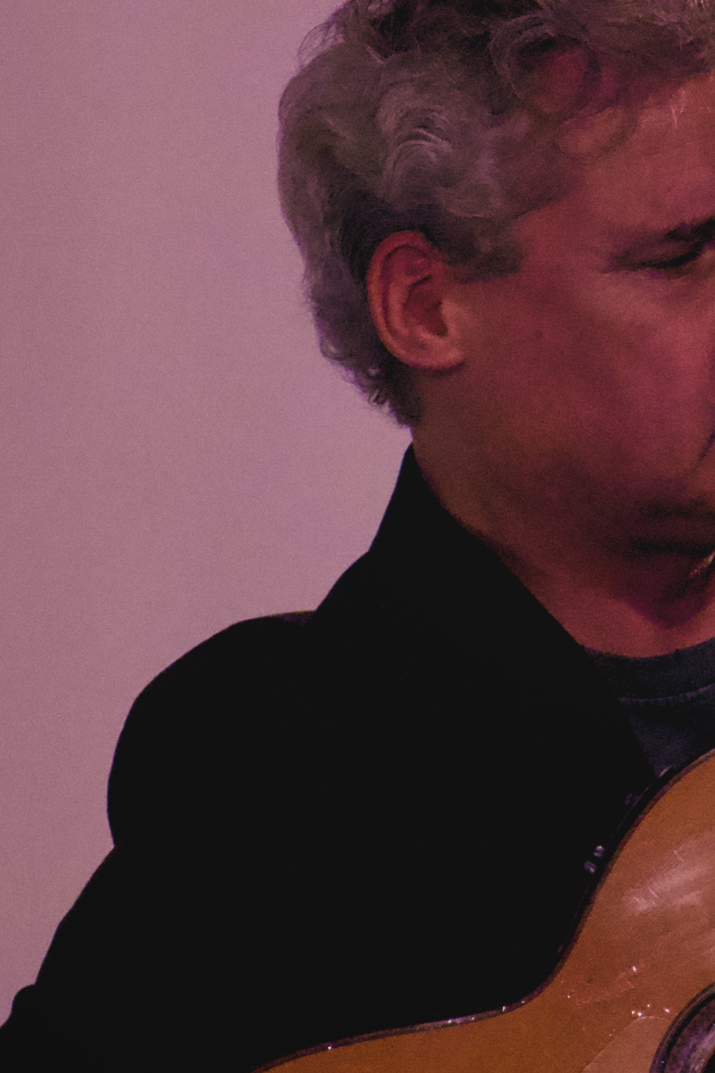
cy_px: 197
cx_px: 783
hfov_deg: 0.9
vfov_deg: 1.4
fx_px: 45378
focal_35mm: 1523
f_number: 6.4
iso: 8000
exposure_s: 1/500
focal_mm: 300
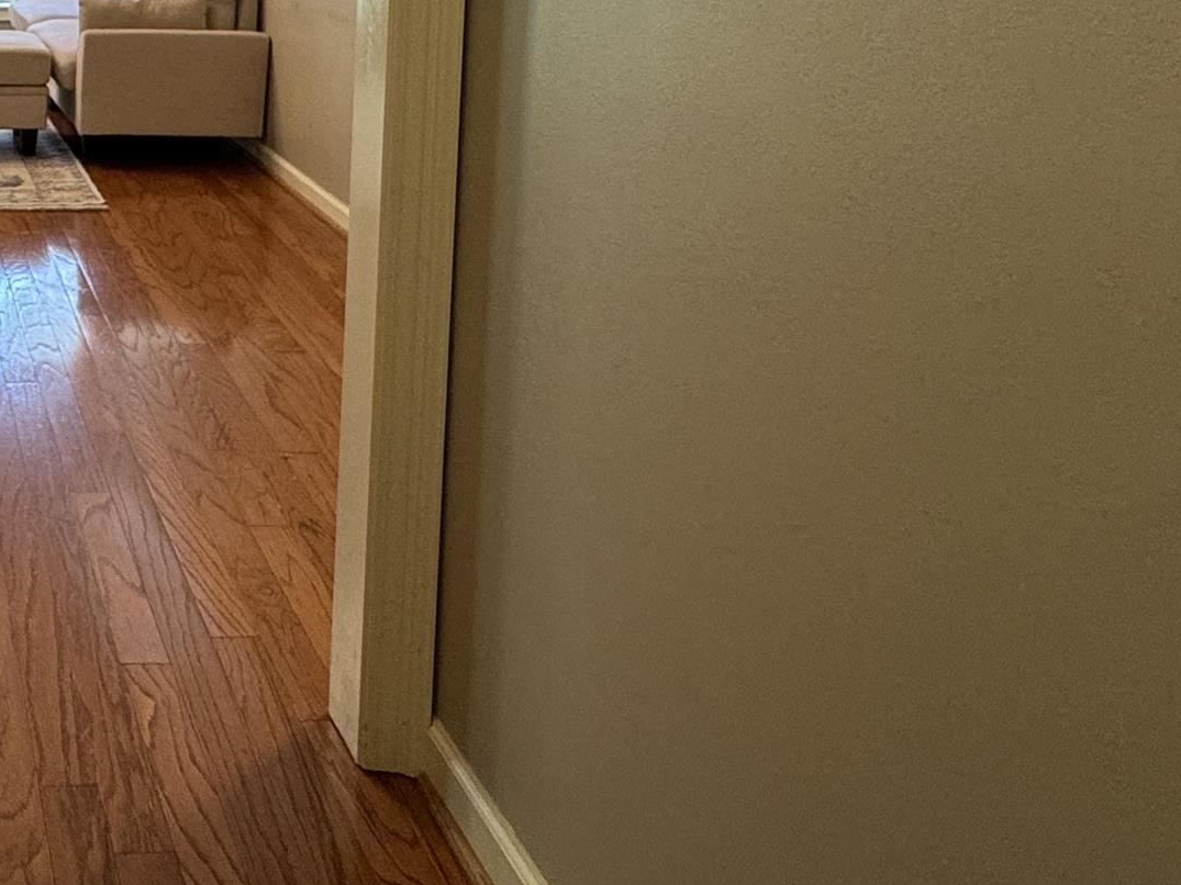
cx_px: -73
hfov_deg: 39.5
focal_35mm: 40
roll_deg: -0.1
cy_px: 1
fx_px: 1365
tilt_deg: -5.9
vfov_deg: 33.0
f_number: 2.2
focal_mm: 2.22
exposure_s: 1/60
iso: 200
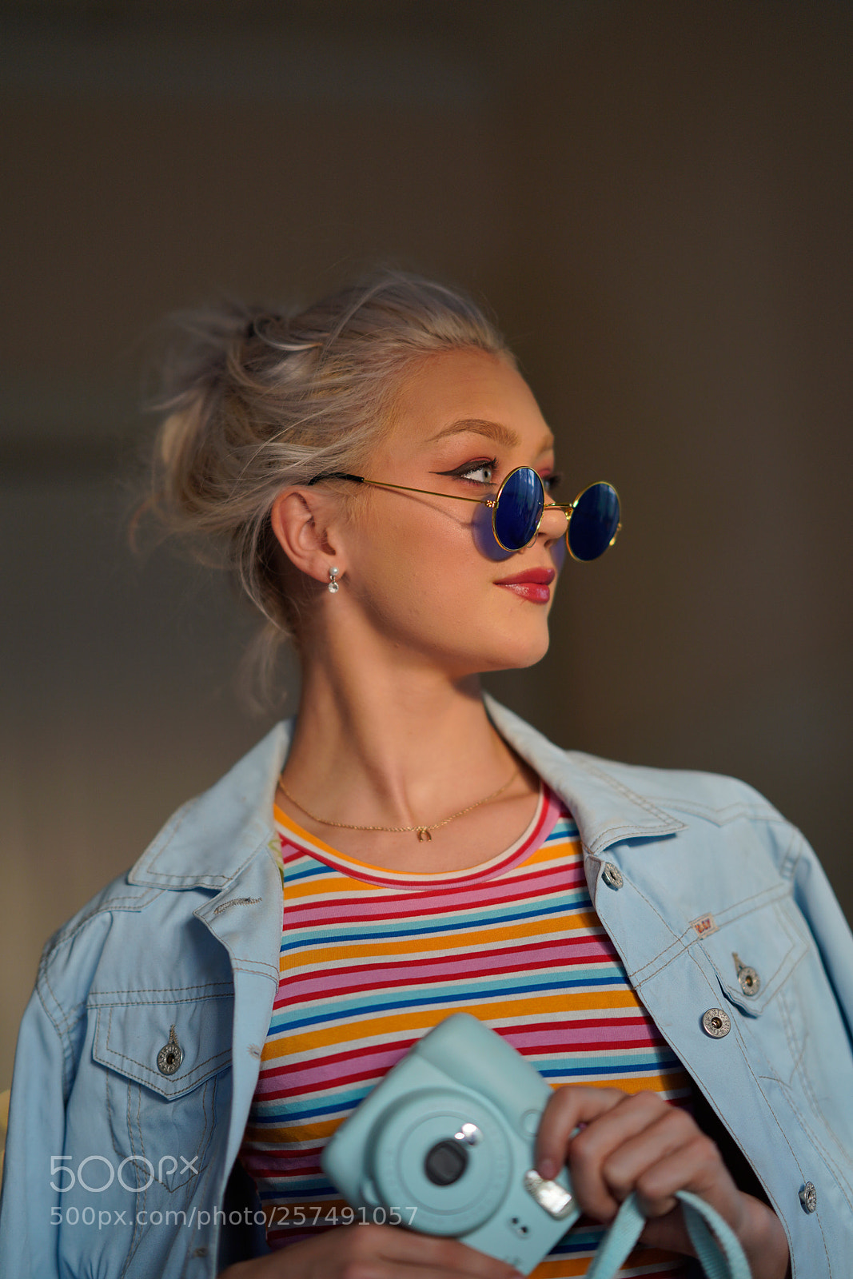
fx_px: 3020
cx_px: 426
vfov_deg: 23.9
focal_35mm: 85
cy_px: 640
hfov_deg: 16.1
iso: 200
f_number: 1.4
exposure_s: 1/640
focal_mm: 85
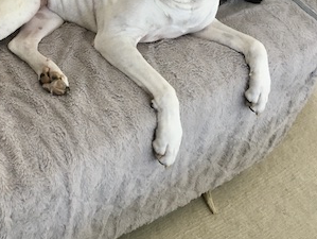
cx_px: 18
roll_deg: -0.4
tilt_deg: -41.0
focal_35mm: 62
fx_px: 568
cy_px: 29
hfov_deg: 29.6
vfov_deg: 23.2
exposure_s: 1/30
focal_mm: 4.15
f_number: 2.2
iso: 100
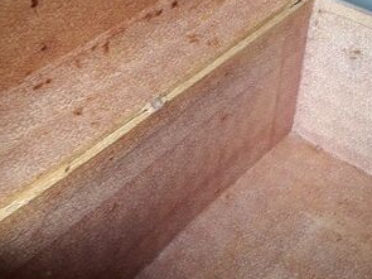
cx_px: 155
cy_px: 104
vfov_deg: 26.5
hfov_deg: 34.9
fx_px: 591
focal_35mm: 55
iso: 40
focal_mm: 3.6
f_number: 1.9
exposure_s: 1/50
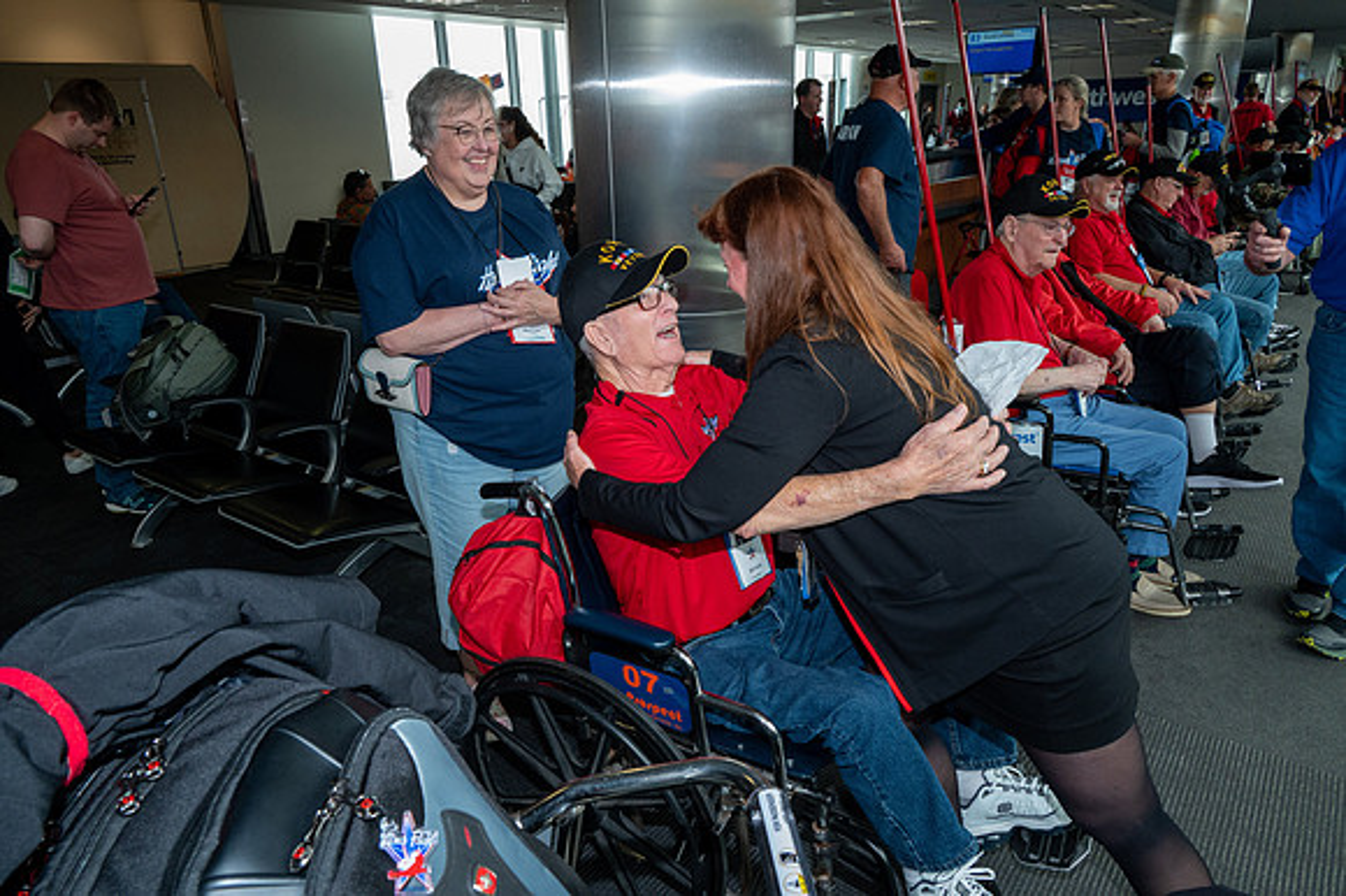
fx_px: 897
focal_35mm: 24
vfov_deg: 53.1
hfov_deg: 73.8
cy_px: 448
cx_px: 673
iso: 2500
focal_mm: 24
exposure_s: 1/80
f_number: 11
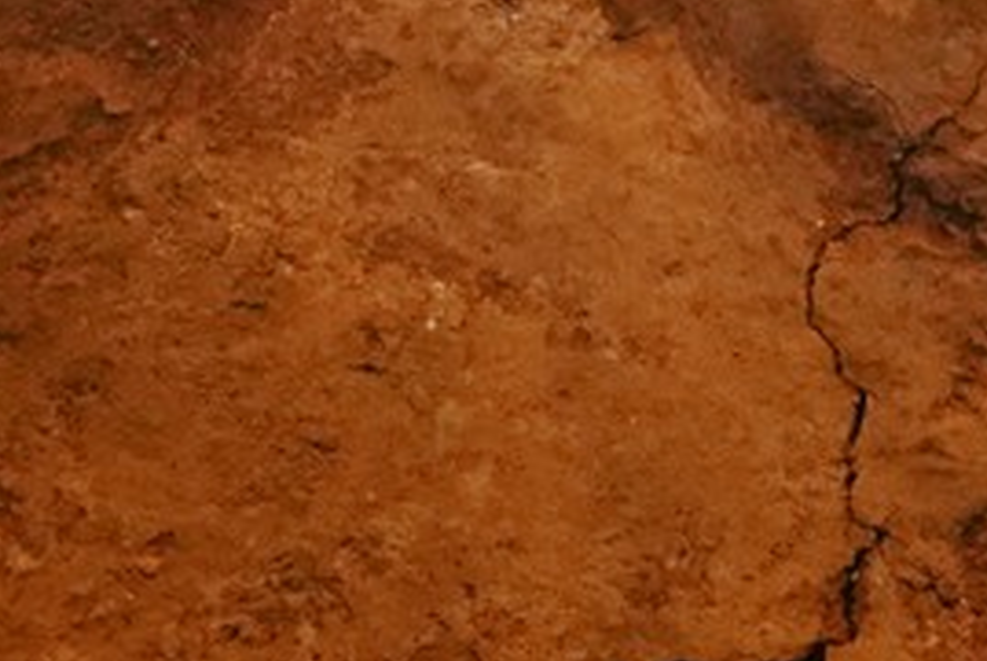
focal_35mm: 260
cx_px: 939
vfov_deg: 5.3
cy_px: -99
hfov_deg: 7.9
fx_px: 7136
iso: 3200
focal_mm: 35
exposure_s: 1/100
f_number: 13
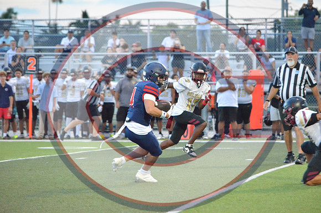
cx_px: 160
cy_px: 106
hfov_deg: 8.3
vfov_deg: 5.5
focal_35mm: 248
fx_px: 2202
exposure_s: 1/500
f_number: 5
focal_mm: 165
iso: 6400
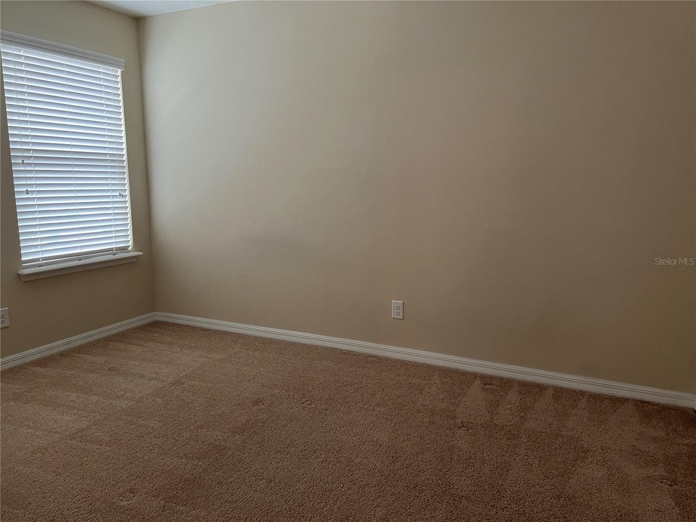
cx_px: 348
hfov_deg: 67.3
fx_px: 523
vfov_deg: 53.1
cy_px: 261
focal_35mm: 26
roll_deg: +0.0
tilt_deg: -8.6
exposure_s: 1/60
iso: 200
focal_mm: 5.7
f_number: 1.5
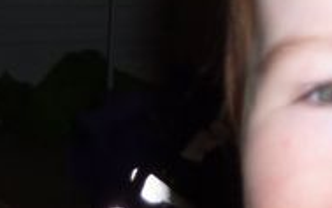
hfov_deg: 18.3
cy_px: -197
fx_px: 1013
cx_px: 300
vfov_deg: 10.8
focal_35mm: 112
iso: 100
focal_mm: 4.1
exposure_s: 1/125
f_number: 3.3
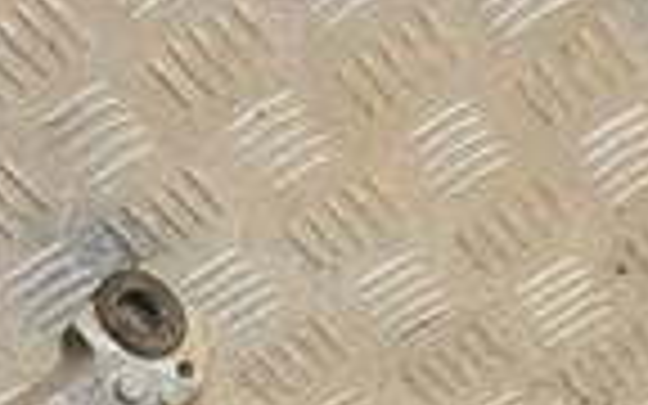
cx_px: -144
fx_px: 2369
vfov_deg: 9.6
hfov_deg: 15.0
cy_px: 526
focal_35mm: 134
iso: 800
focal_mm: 21
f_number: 6.3
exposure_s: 1/200
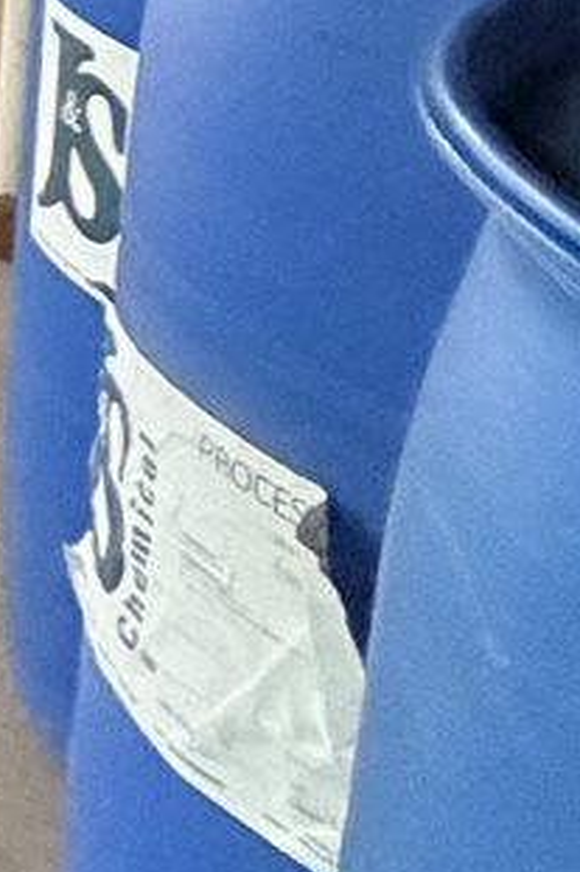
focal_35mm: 108
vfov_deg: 16.7
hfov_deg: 8.2
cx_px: -1656
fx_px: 2613
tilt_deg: -7.1
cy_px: -547
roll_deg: -0.8
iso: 500
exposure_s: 1/60
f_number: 2.2
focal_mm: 2.22
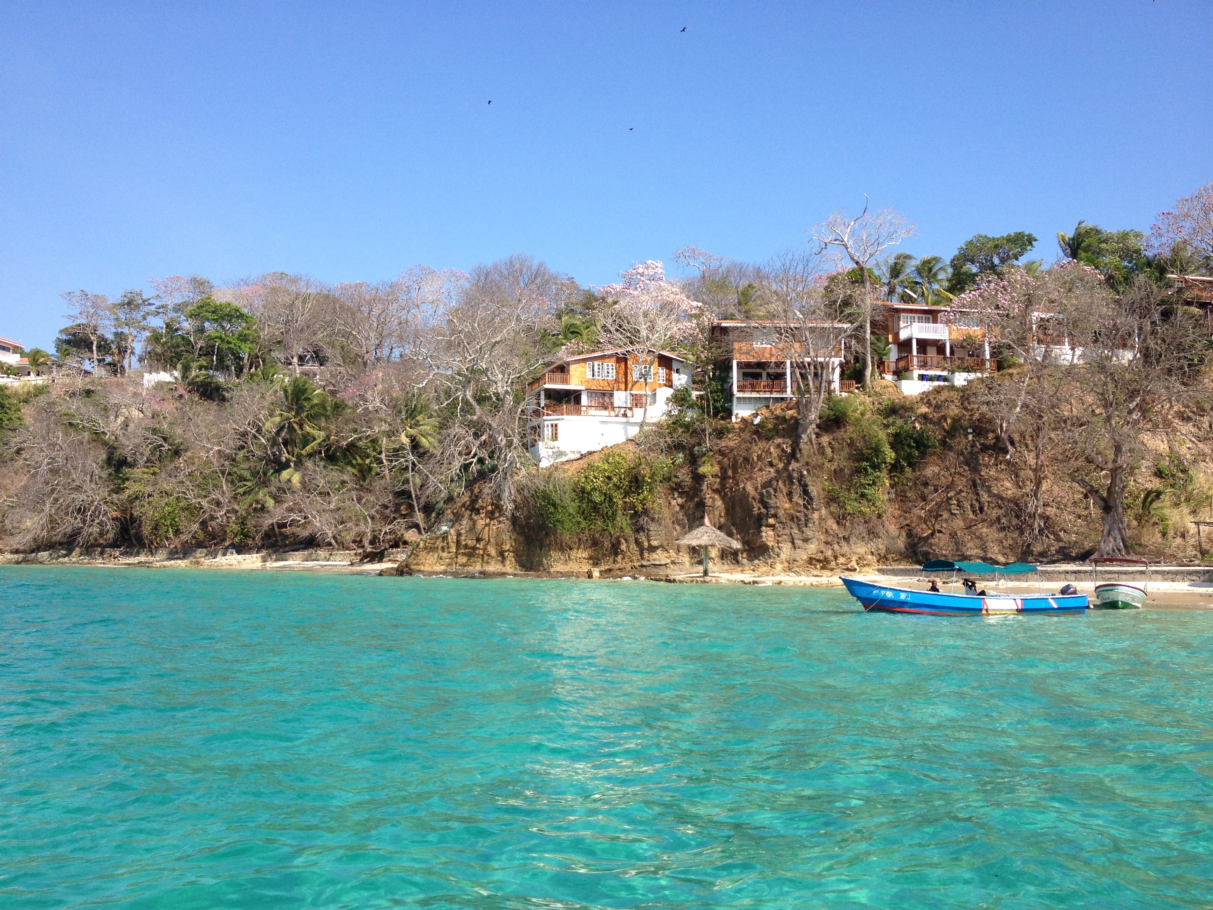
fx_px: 1226
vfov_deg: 40.7
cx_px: 606
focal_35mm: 35
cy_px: 455
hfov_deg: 52.6
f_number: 2.4
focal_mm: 4.28
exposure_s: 1/1346
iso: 50
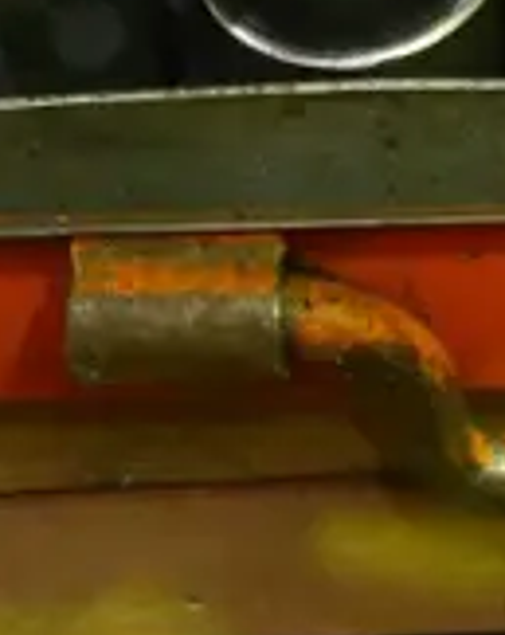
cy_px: -625
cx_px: 838
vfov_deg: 5.5
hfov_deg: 4.4
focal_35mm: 346
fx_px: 6483
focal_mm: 28
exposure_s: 1/60
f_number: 5.4
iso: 3200
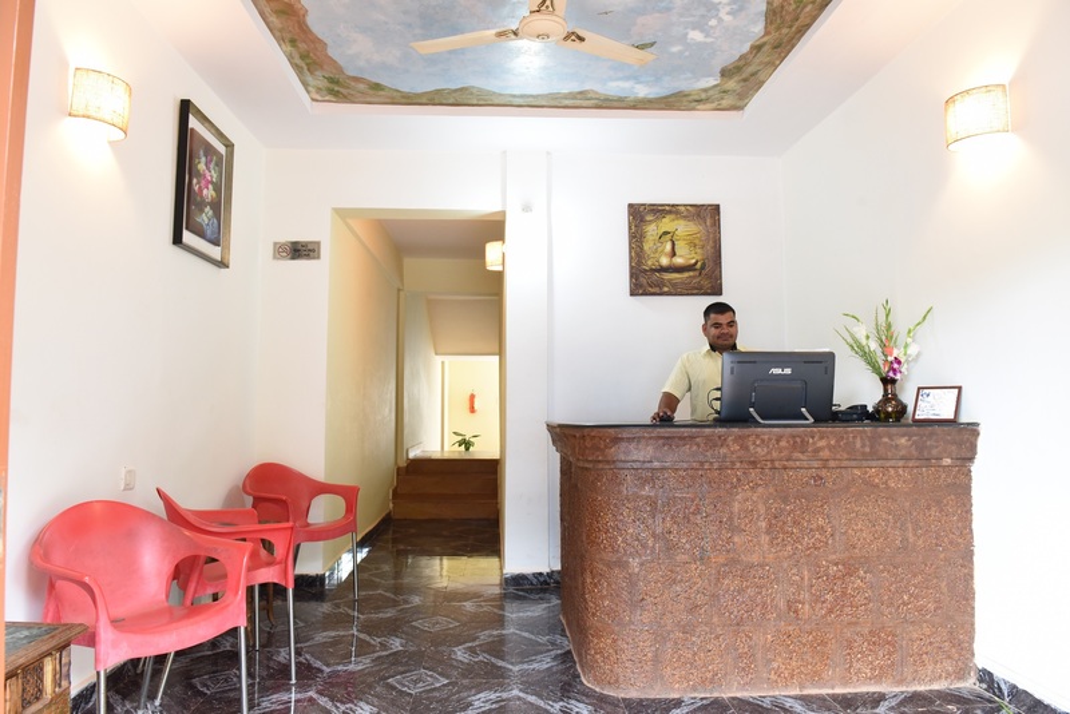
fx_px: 714
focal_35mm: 24
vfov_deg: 53.2
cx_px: 535
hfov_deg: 73.7
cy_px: 357
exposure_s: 1/40
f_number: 7.1
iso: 2000
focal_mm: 24
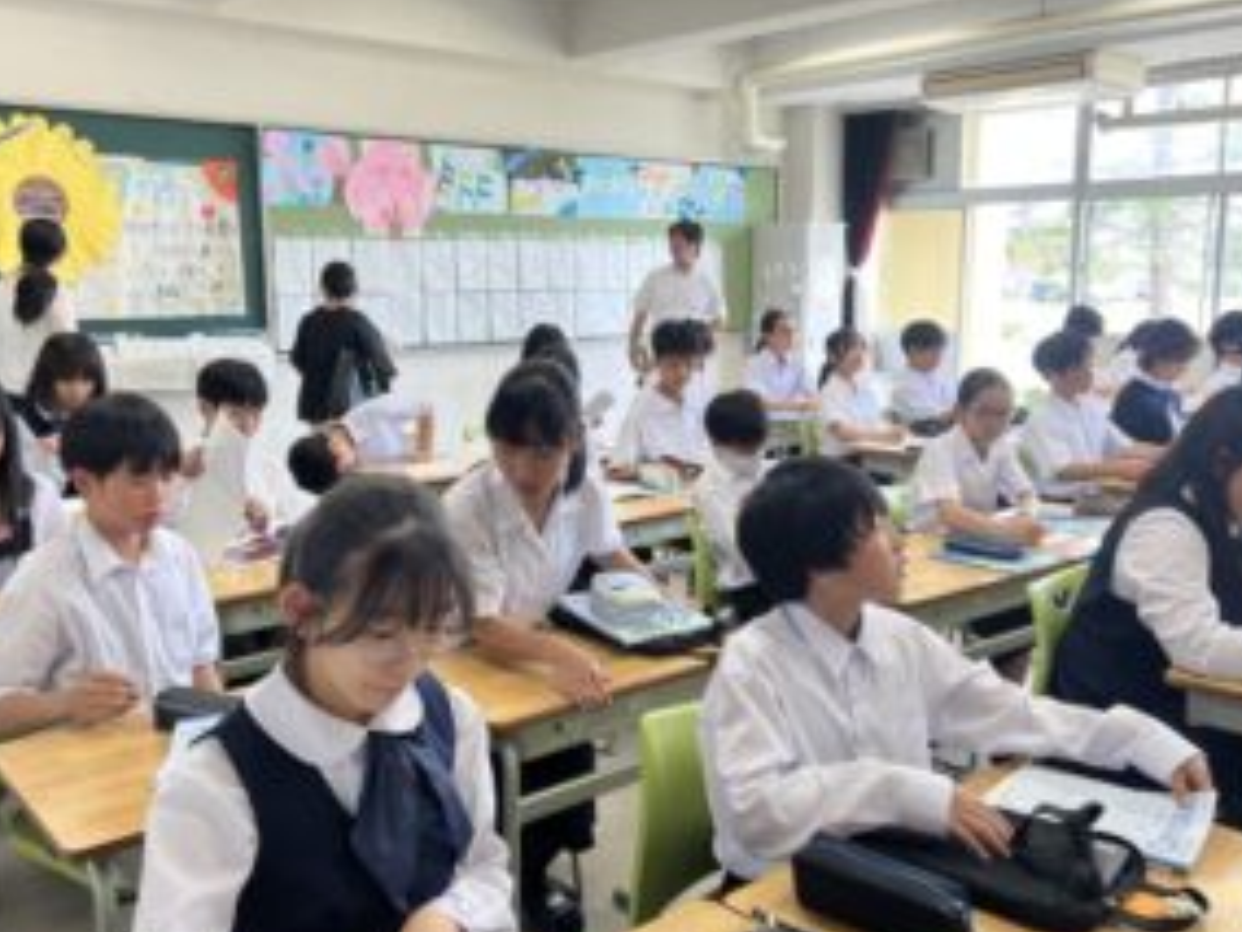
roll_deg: +1.0
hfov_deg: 55.4
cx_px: 630
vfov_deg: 42.9
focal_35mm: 33
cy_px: 468
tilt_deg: -9.5
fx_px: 1184
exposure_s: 1/120
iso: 50
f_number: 1.5
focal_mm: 5.7
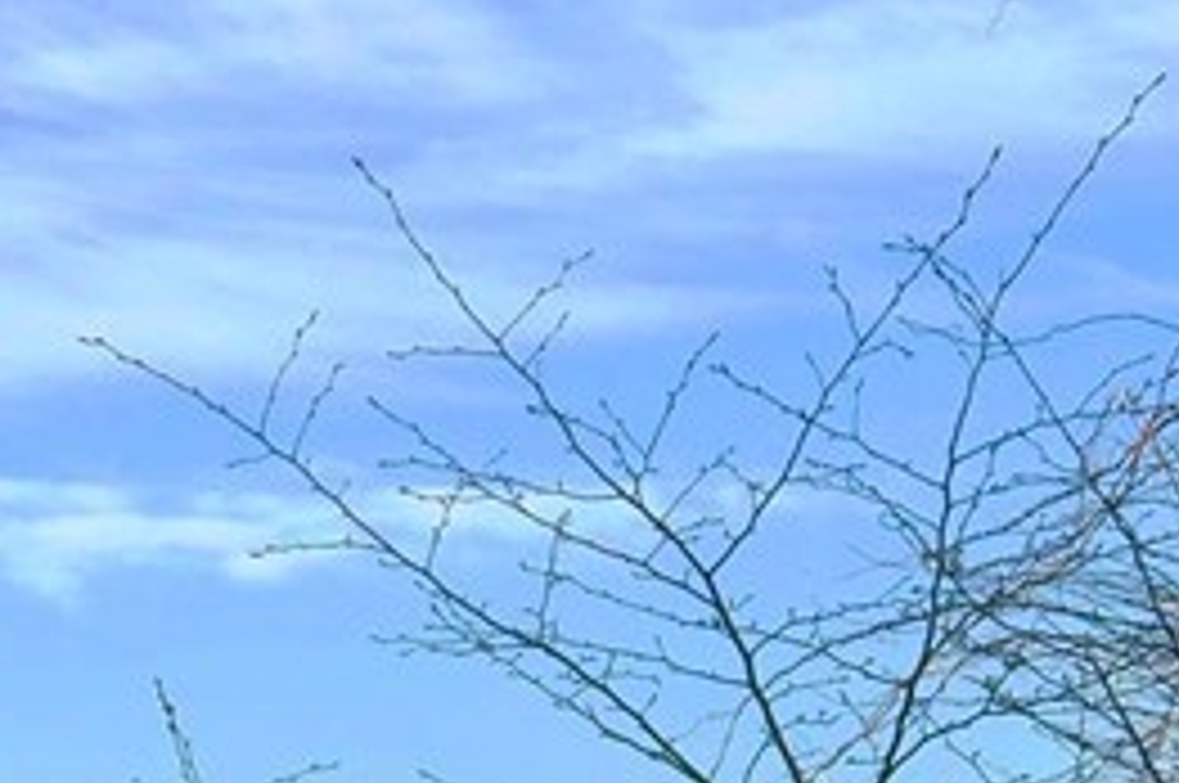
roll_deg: +2.0
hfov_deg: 8.9
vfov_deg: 5.9
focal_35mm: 232
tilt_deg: +2.1
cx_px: 158
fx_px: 7588
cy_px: 855
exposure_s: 1/833
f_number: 2.8
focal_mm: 6.6
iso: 20
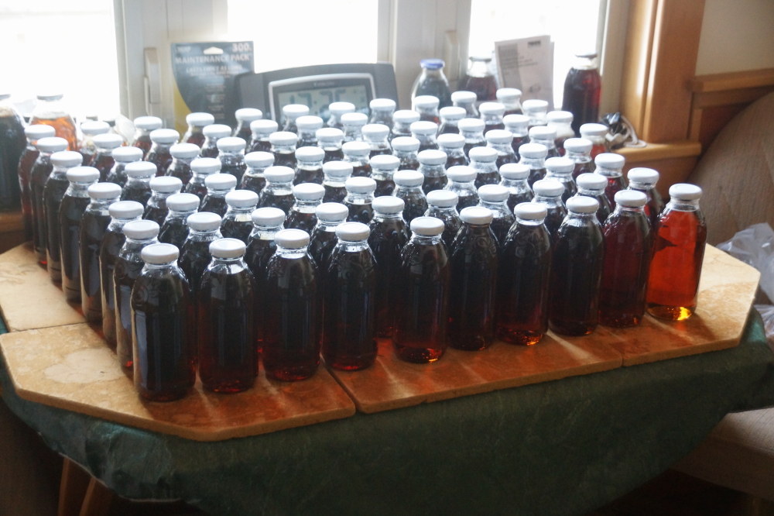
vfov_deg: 25.7
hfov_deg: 37.9
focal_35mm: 52
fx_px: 1128
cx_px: 387
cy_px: 258
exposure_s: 1/15
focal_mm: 35
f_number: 4.5
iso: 1600
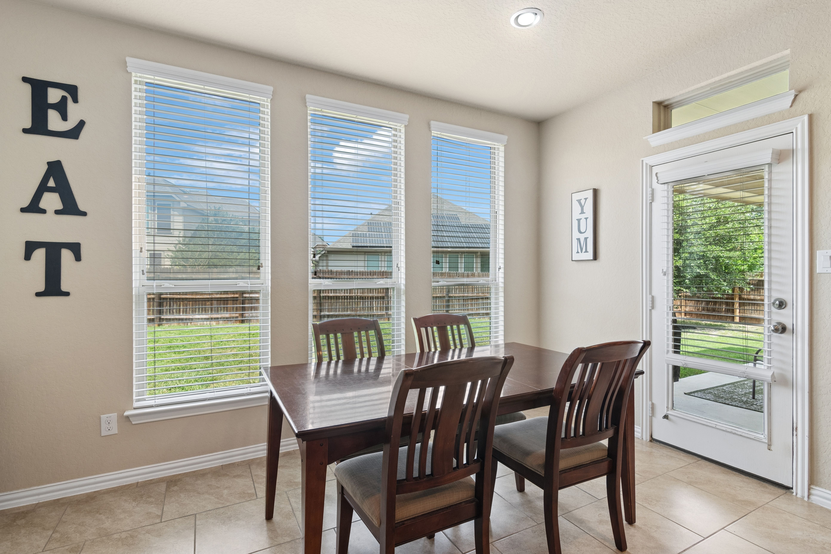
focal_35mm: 16
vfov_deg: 73.7
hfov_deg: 96.7
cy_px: 277
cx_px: 416
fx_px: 369
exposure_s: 1/60
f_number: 8
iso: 320
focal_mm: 11
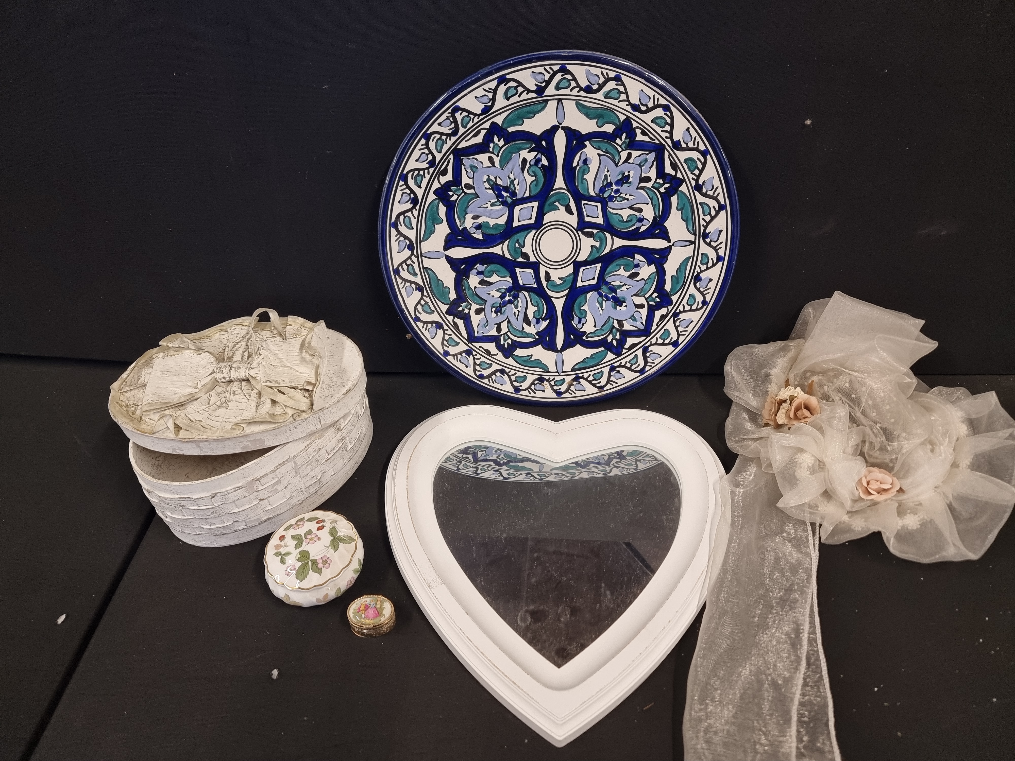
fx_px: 704
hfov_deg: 71.6
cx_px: 508
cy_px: 380
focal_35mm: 24
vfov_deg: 56.8
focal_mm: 6.7
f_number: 1.8
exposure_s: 1/100
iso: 250
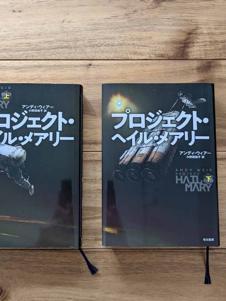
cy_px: 157
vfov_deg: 53.9
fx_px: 296
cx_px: 94
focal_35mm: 34
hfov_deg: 41.7
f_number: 1.73
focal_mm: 4.38
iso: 70
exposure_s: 1/25
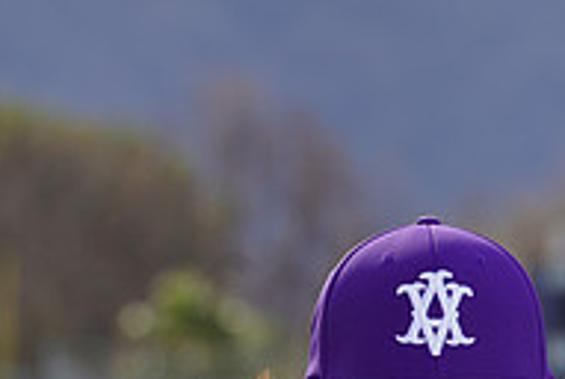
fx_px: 9525
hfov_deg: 3.4
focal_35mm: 606
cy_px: 808
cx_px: 457
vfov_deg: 2.3
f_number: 8
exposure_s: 1/250
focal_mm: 200
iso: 100
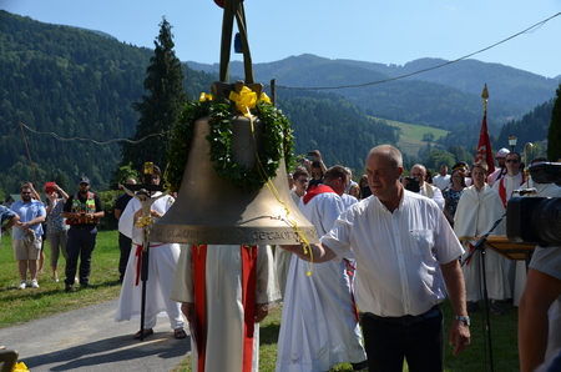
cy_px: 186
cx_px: 280
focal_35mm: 48
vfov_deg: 27.9
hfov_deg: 41.2
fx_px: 746
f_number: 8
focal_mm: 32
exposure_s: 1/250
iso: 100
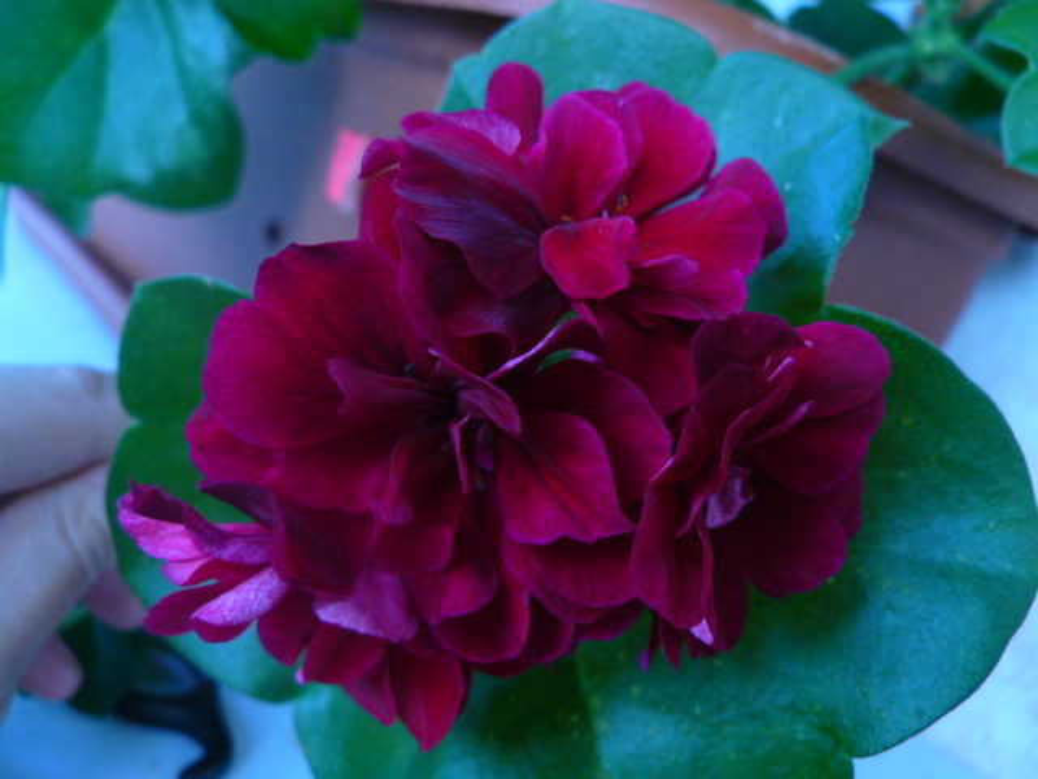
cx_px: 519
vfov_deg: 39.7
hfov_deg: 51.4
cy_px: 390
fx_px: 1080
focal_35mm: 36
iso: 200
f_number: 2.8
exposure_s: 1/25
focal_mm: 6
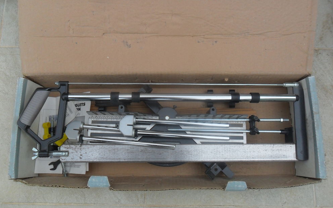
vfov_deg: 43.2
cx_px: 168
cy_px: 103
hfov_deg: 64.6
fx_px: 263
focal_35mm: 29
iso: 100
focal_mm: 4.9
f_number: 3.5
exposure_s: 1/1000
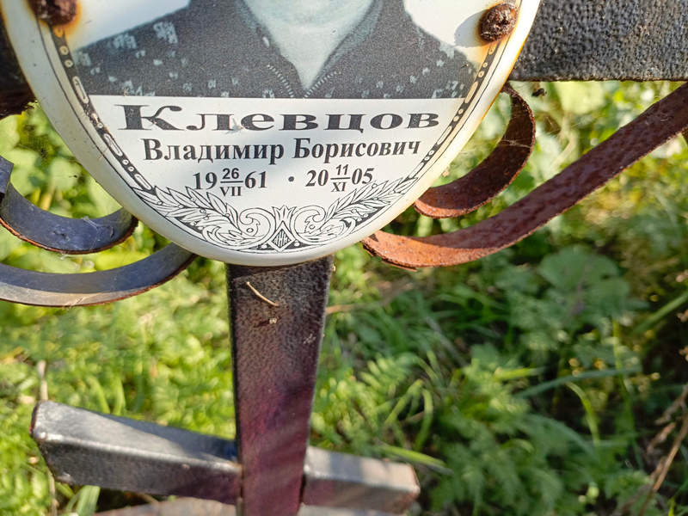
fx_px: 497
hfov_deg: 69.4
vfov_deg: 54.9
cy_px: 258
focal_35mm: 25
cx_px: 344
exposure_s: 1/414
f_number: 1.69
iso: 110
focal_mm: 4.76
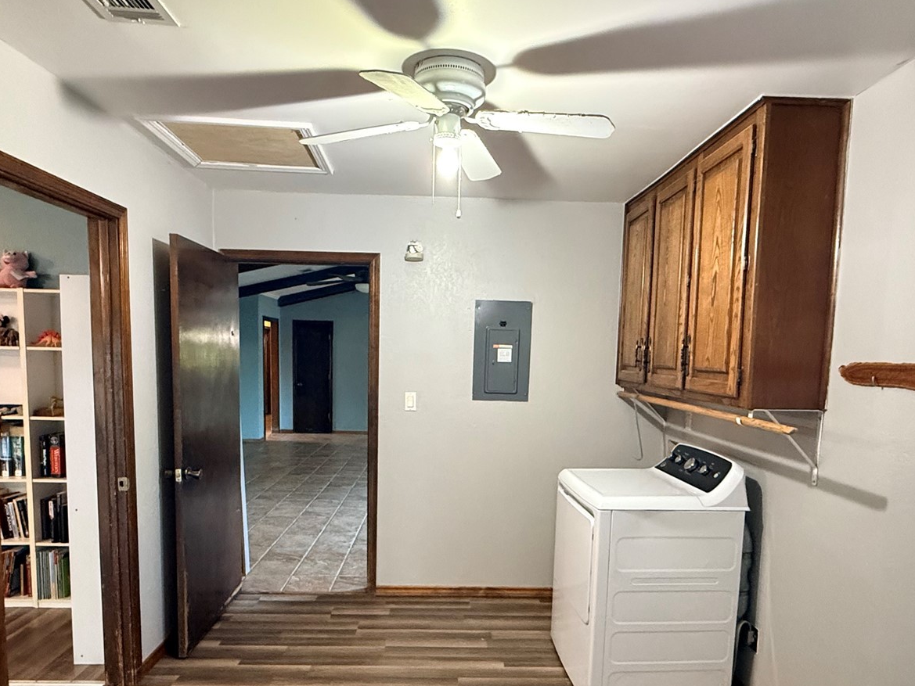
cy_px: 415
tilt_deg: -5.1
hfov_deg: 73.9
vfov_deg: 58.4
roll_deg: -1.6
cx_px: 468
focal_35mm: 23
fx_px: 608
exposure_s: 1/60
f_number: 2.2
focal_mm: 2.22
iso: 800
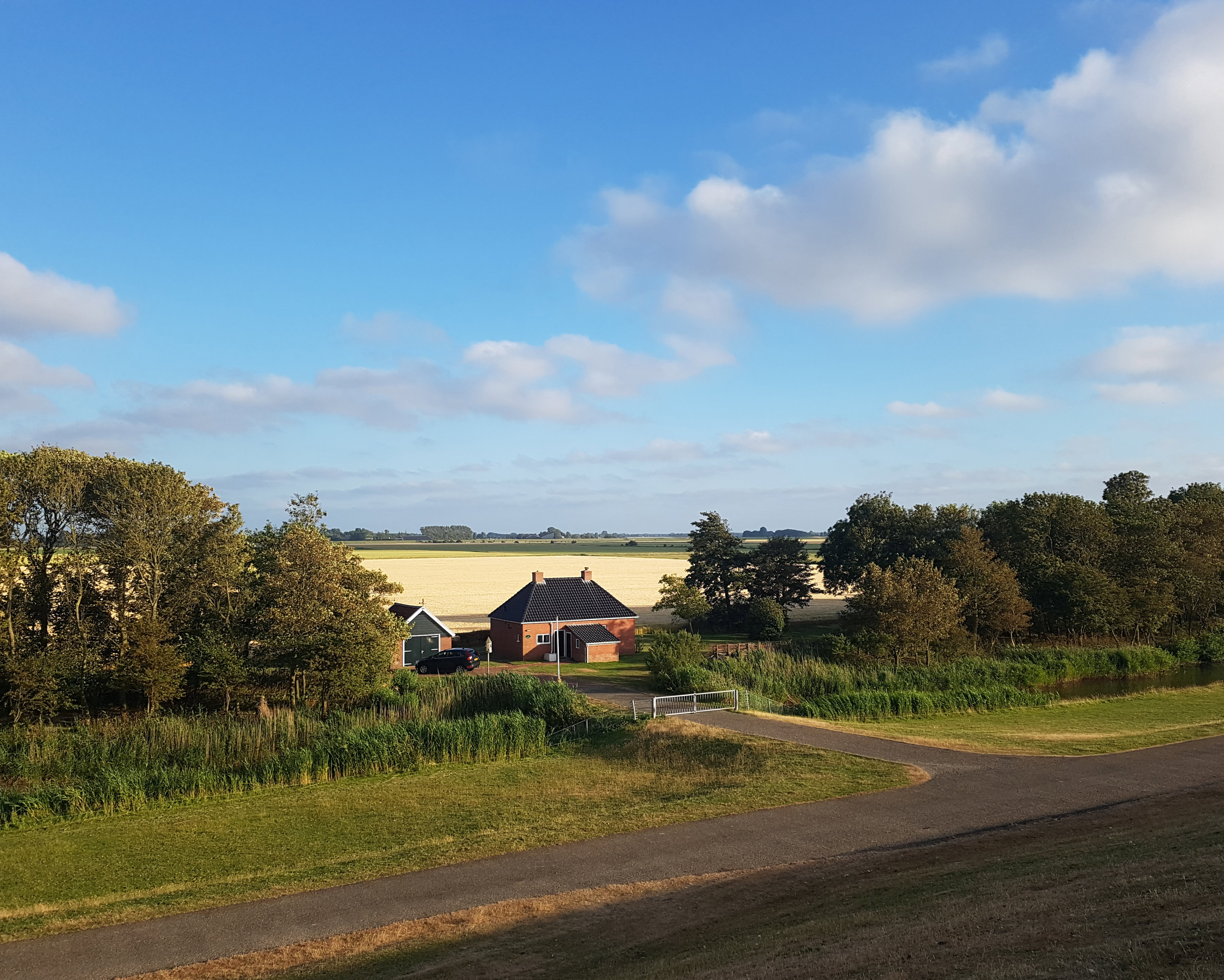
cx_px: 614
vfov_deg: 51.5
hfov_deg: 62.2
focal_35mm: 28
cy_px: 478
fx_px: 1014
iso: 50
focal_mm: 4.2
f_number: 1.7
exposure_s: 1/1748
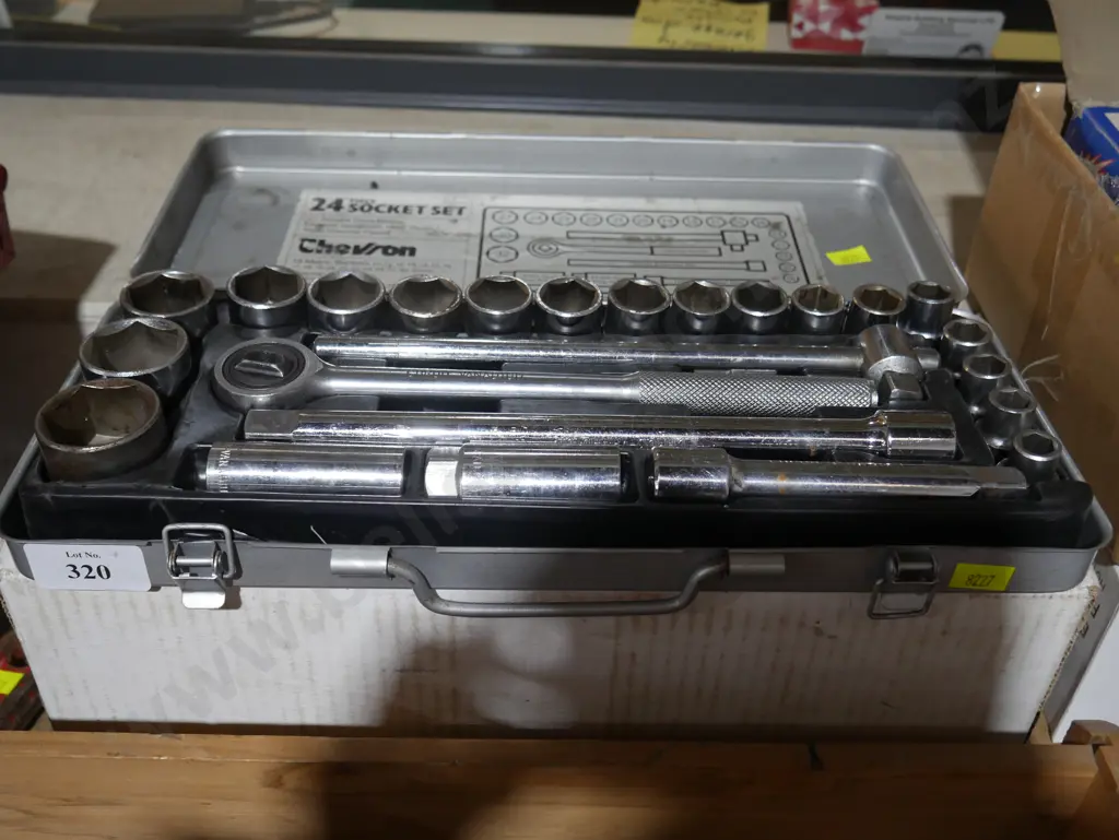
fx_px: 1100
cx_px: 560
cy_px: 420
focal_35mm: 34
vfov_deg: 41.8
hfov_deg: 53.9
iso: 640
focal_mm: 17
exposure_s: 1/60
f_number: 4
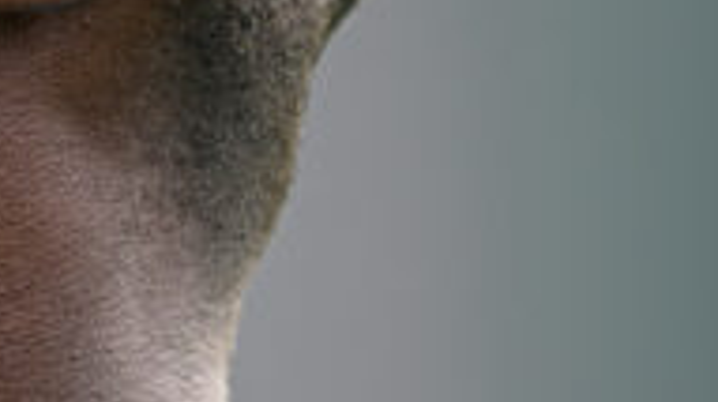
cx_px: -331
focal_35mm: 2248
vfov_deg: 0.5
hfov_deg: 1.0
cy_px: 310
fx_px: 42757
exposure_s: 1/1600
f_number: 2.8
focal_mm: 400
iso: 360
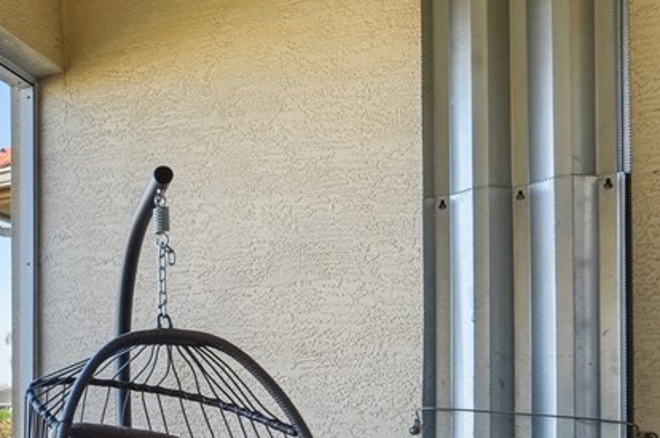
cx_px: -159
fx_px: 769
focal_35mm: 42
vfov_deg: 30.1
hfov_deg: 35.1
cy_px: 415
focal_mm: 16
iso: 400
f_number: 9
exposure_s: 1/1000
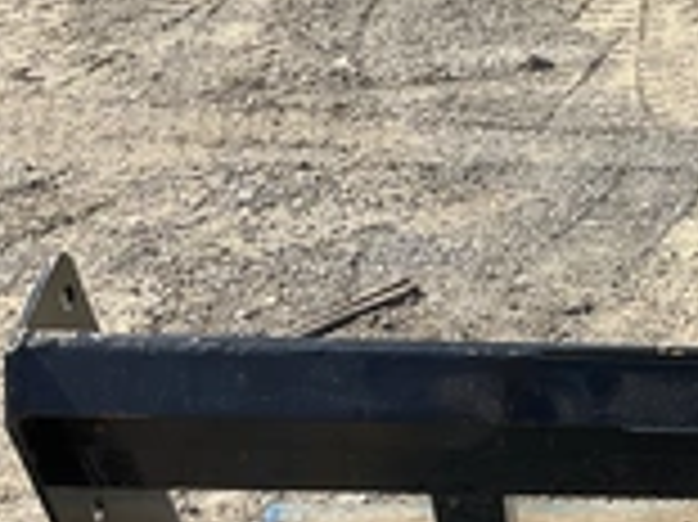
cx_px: 743
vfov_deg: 19.4
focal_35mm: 75
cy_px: 423
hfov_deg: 24.5
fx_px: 1511
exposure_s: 1/1144
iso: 25
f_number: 1.8
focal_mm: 3
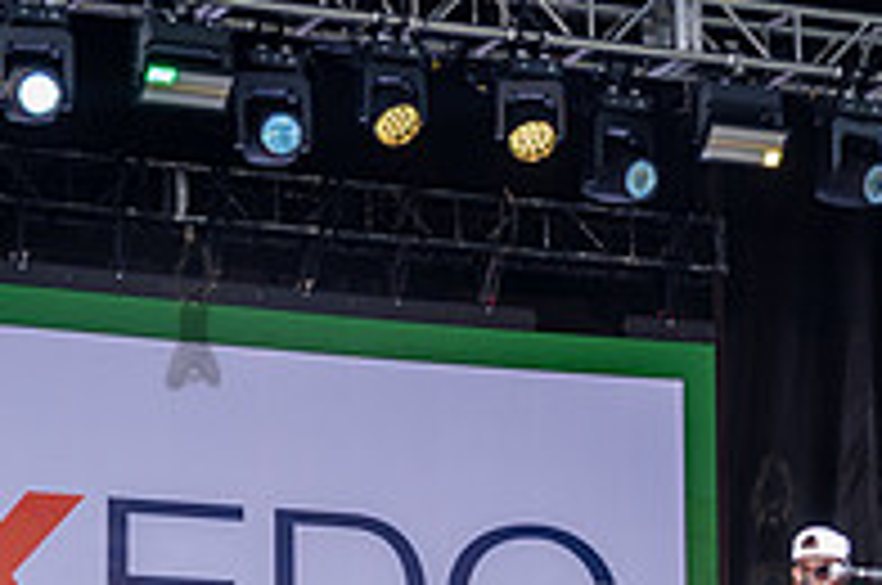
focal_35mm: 145
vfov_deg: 9.3
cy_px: 742
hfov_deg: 14.1
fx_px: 3547
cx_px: 189
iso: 100
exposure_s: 1/125
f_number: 3.5
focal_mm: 49
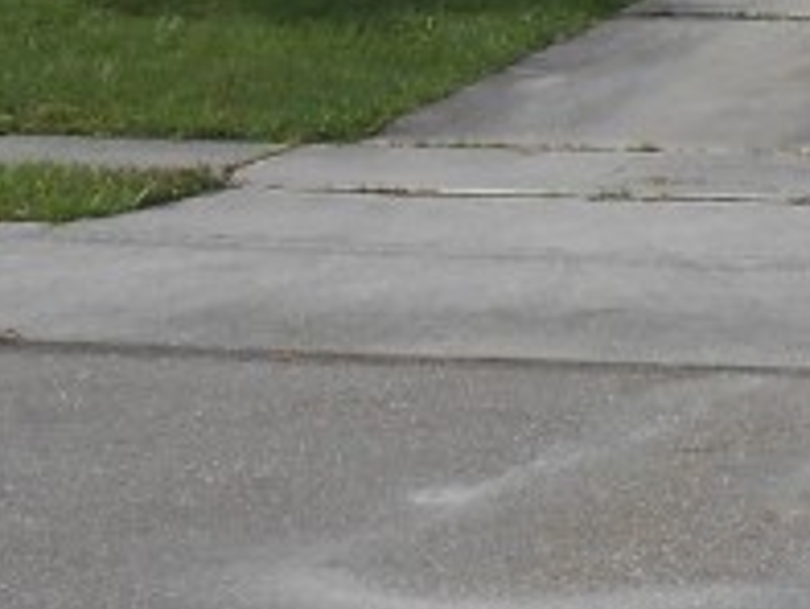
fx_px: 3161
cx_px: 1172
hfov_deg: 13.8
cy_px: -181
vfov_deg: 10.7
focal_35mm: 135
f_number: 3.5
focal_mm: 4.6
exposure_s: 1/800
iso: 80
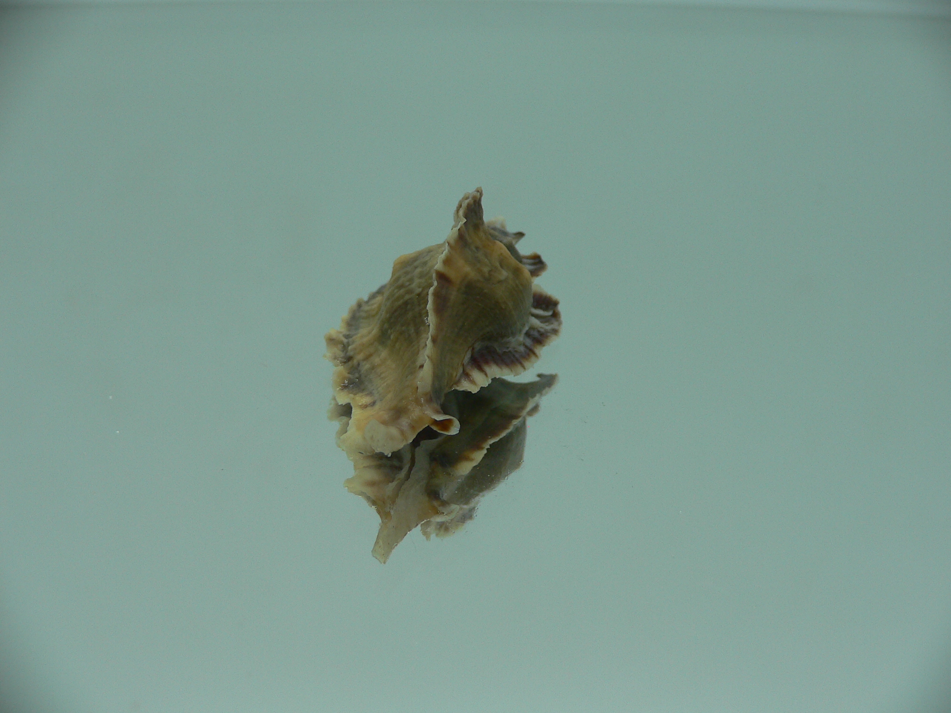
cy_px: 356
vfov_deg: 40.7
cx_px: 476
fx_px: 962
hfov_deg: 52.6
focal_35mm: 35
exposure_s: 1/80
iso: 80
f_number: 2.8
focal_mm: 4.6
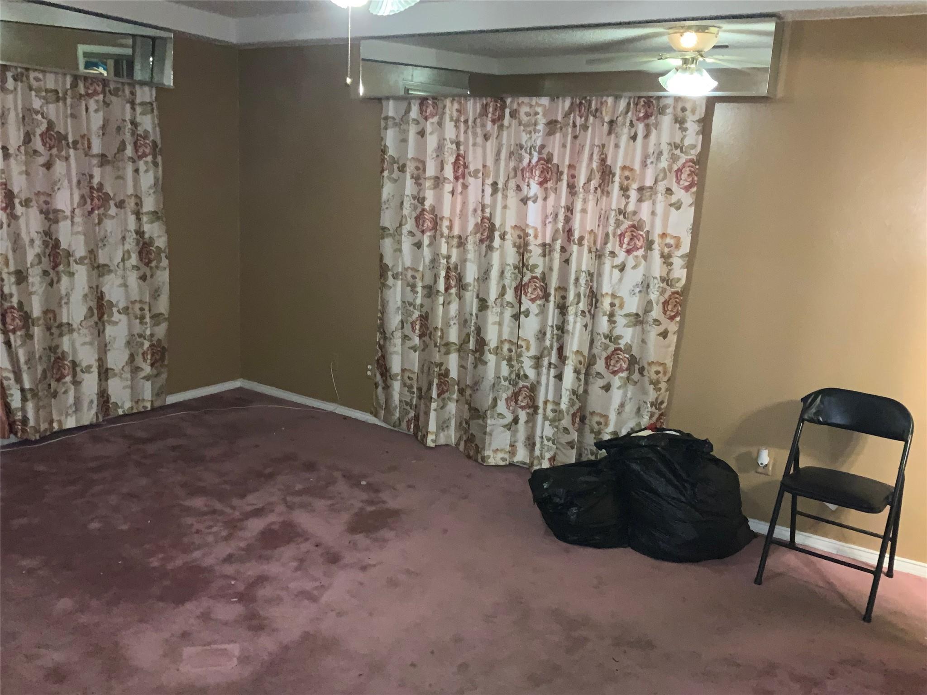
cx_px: 464
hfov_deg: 61.7
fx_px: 777
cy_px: 348
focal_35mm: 29
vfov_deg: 48.2
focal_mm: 3
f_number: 1.8
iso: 160
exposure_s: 1/30
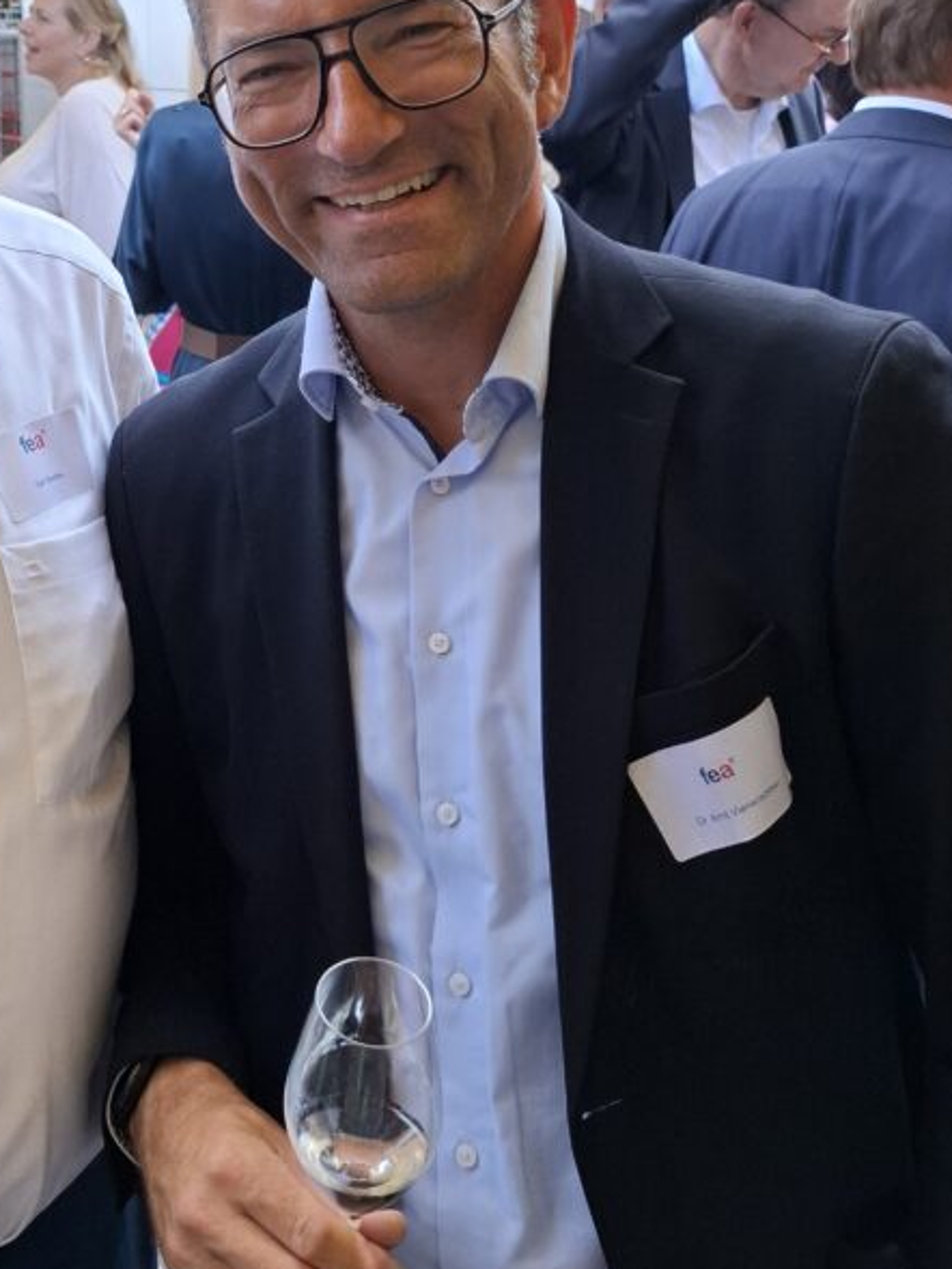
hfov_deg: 34.7
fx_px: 1466
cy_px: 371
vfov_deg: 45.7
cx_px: 174
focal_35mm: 40
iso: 50
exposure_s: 1/100
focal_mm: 5.54
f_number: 1.8
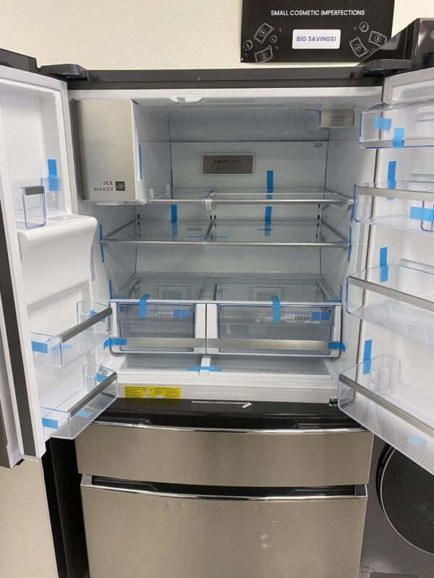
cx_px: 217
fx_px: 435
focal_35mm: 26
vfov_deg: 67.3
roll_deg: +1.2
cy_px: 289
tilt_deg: -15.0
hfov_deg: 53.1
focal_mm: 4.25
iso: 100
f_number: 1.8
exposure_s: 1/66
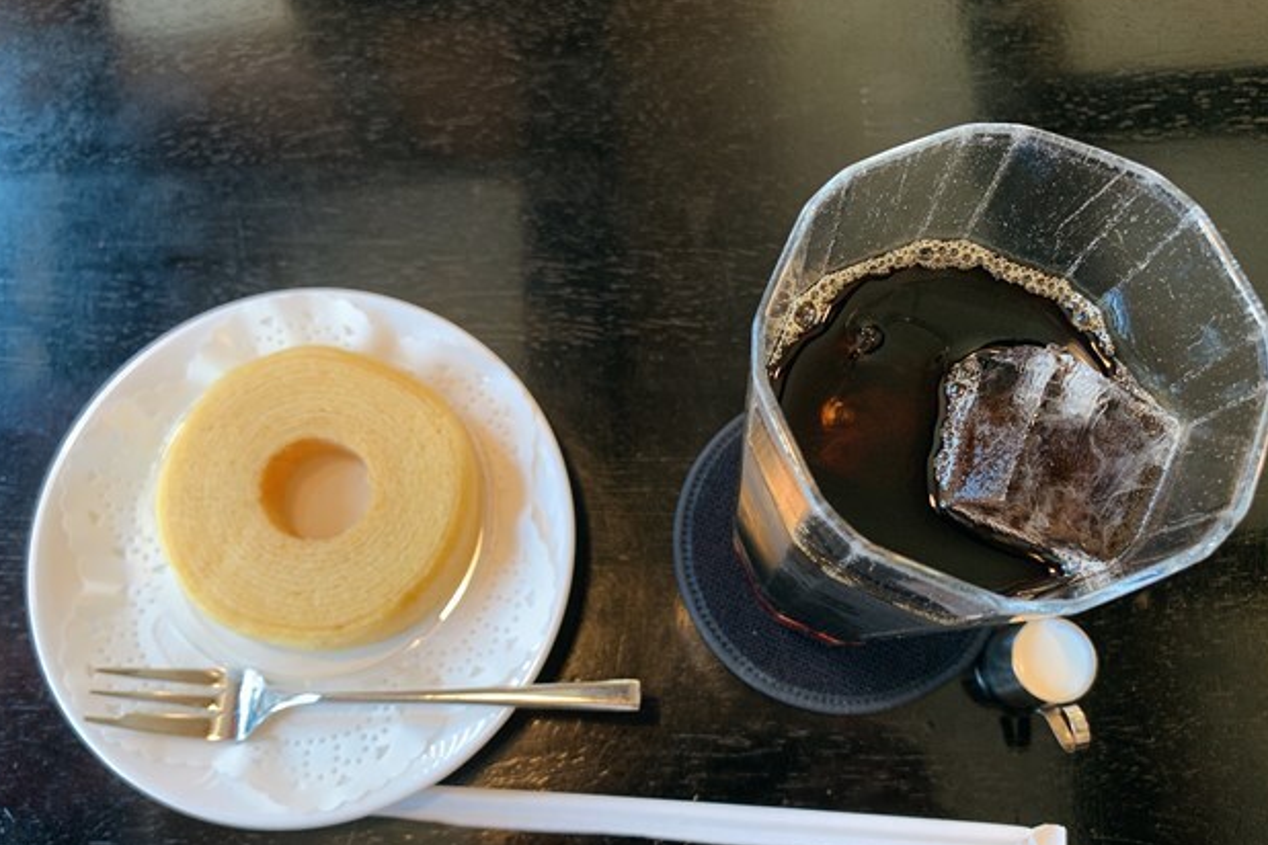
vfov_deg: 46.3
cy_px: 478
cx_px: 630
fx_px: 986
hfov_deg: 65.5
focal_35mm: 28
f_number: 1.8
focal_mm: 4.25
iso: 200
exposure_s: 1/60
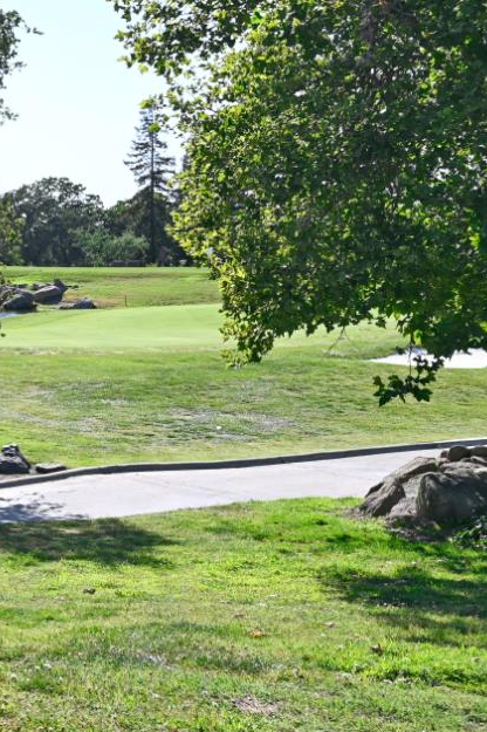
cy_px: 285
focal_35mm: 72
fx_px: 1463
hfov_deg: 16.4
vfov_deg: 28.0
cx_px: -337
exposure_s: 1/320
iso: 100
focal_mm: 30
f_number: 6.3
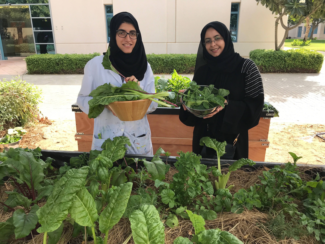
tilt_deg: -18.6
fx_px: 263
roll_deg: +0.2
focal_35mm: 28
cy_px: 122
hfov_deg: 63.4
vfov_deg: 49.7
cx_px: 162
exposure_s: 1/504
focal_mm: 3.99
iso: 20
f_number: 1.8
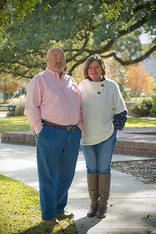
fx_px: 730
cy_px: 117
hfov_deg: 12.2
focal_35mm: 112
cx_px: 78
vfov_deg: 18.3
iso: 160
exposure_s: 1/125
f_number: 5
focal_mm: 112
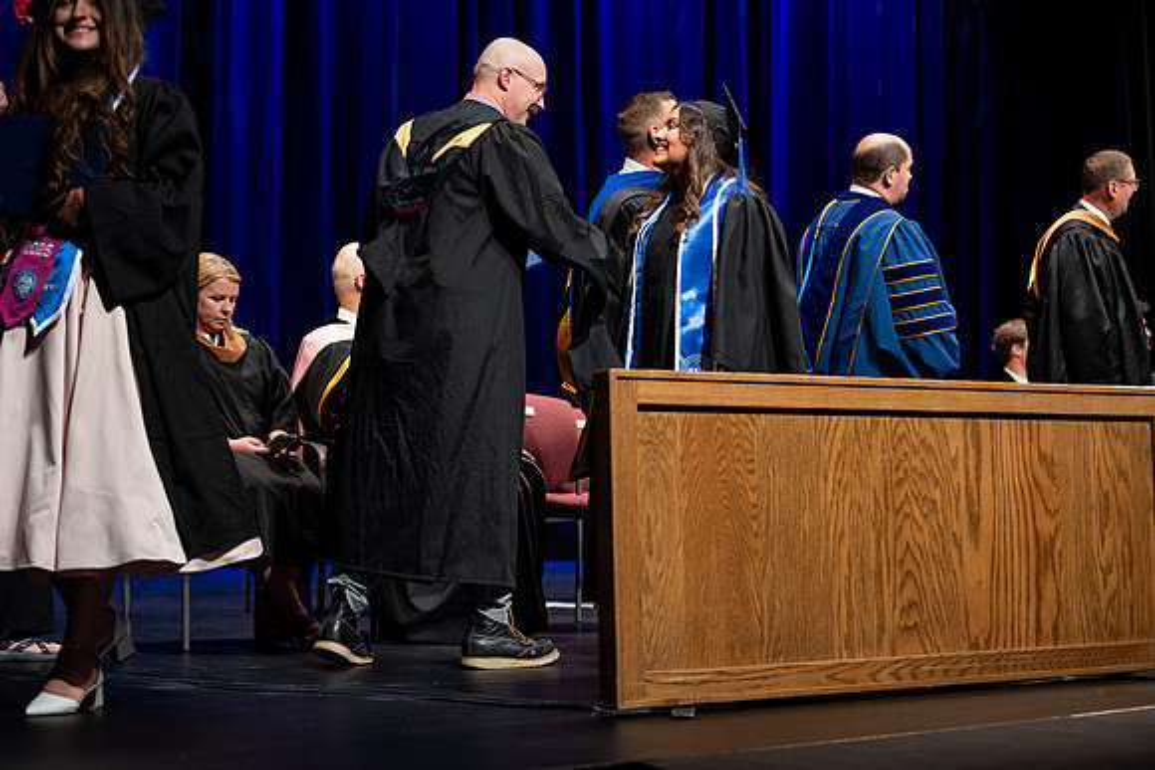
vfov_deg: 19.5
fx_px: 2246
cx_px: 578
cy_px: 385
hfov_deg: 28.8
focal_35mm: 70
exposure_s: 1/250
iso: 500
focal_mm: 70
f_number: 2.8
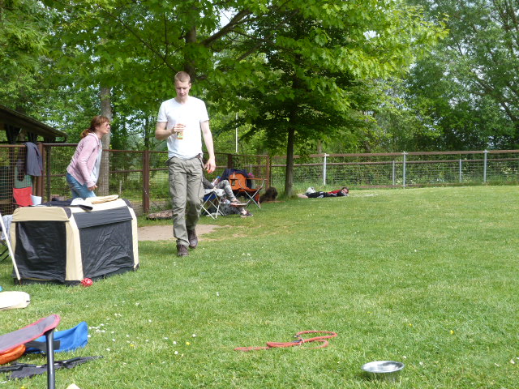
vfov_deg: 29.7
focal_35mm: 49
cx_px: 260
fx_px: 735
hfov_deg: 38.9
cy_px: 194
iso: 125
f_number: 4
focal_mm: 8.7
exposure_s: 1/250
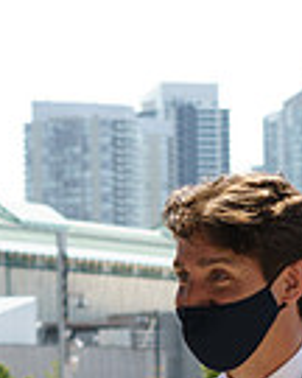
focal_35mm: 234
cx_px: 302
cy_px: 521
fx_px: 2614
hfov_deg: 6.6
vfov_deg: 8.1
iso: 100
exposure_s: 1/320
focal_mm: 50
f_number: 5
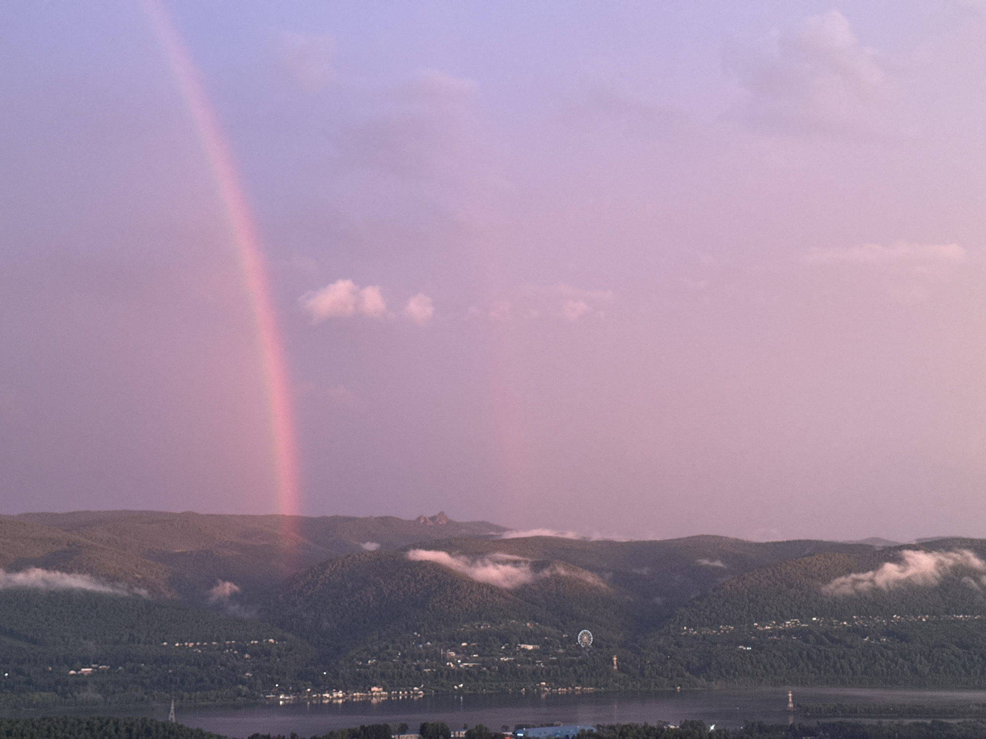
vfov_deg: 30.3
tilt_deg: +7.4
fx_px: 1367
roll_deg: -0.8
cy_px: 370
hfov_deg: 39.7
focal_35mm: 48
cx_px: 493
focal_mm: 6.76
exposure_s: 1/60
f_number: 1.78
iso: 200
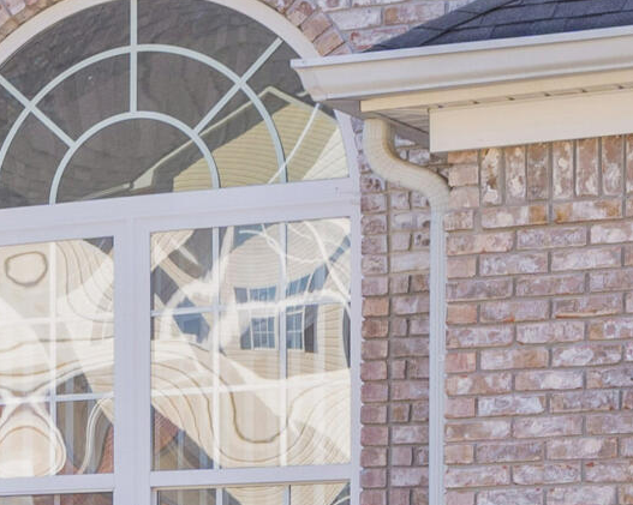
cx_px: -671
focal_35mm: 155
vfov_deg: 9.9
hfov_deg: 11.2
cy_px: 475
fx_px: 2902
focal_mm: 29
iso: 320
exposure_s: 1/160
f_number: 7.1
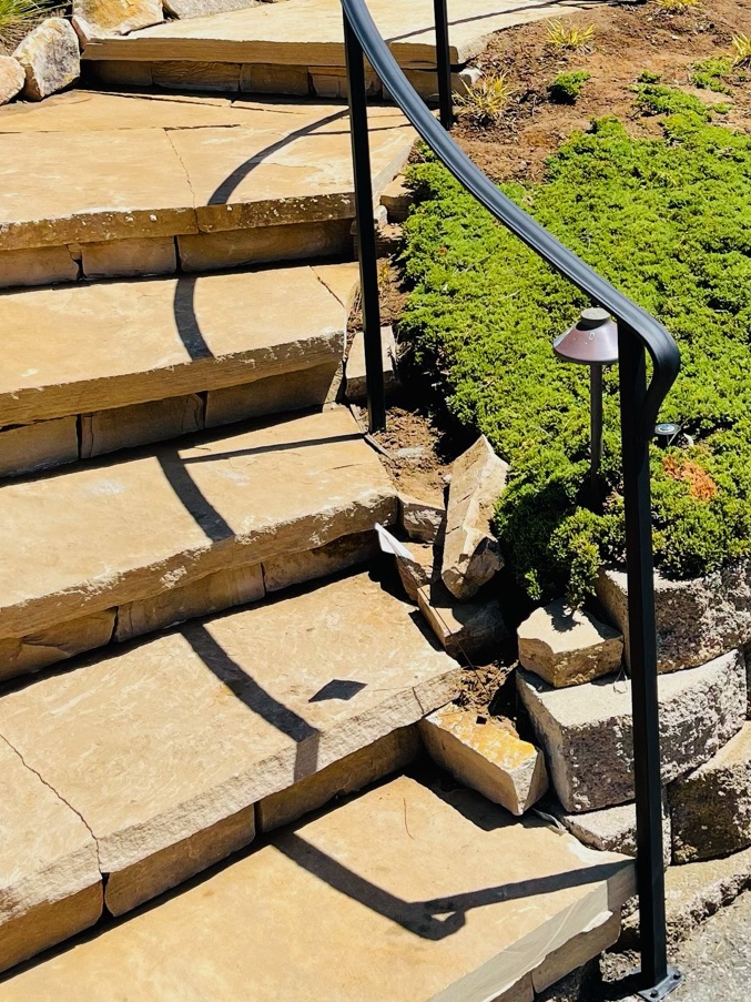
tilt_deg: -9.2
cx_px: 626
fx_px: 1707
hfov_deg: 24.3
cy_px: 57
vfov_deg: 30.9
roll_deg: +2.4
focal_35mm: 59
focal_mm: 5.1
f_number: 1.6
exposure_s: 1/3559
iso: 32
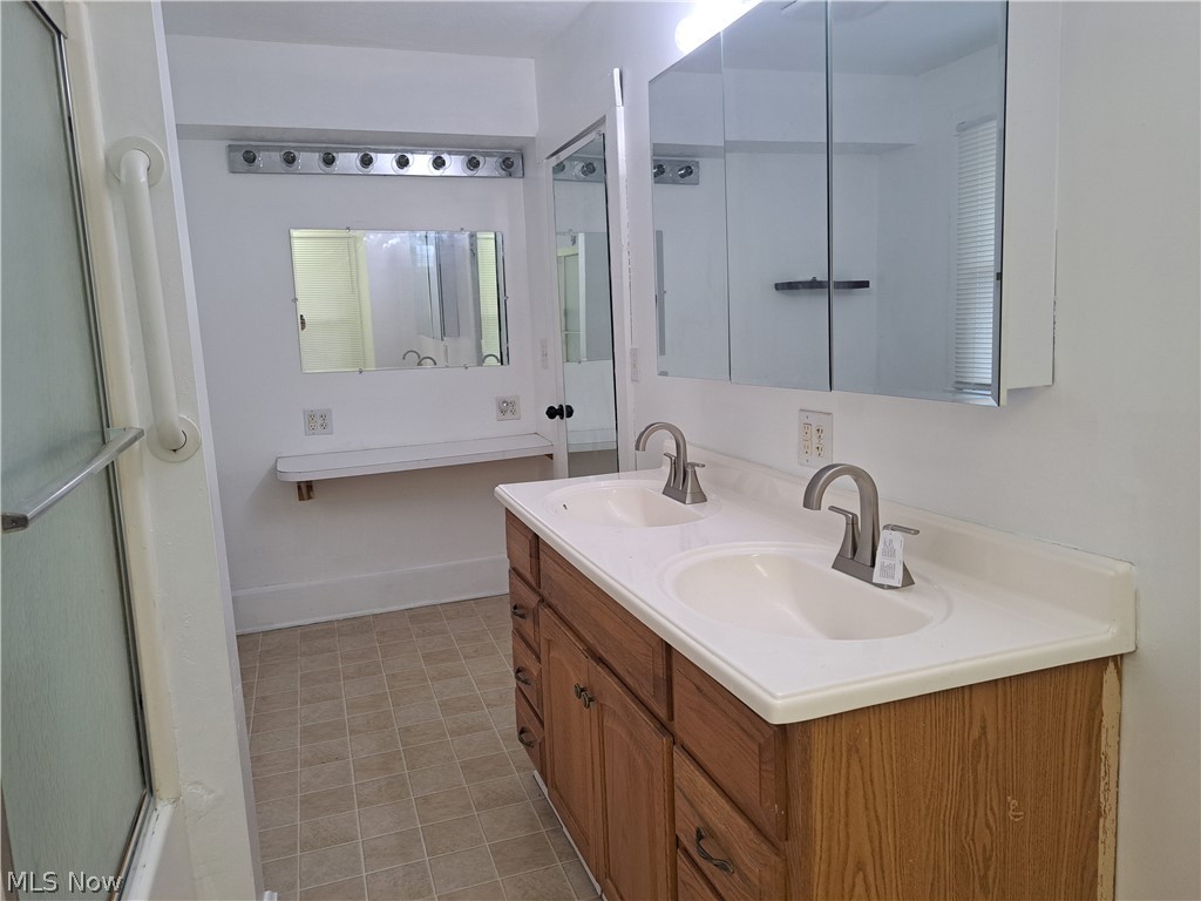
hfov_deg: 71.6
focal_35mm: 24
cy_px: 450
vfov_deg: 56.8
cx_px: 600
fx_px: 833
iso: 125
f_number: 1.8
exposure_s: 1/60
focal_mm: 5.23
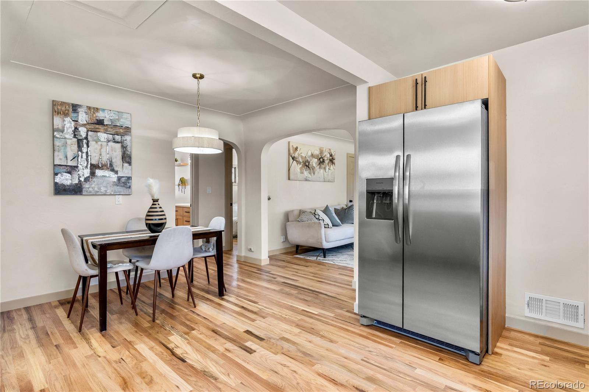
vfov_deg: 70.4
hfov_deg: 93.3
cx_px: 294
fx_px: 278
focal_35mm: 17
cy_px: 196
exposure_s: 1/20
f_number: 9
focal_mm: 17
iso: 1000
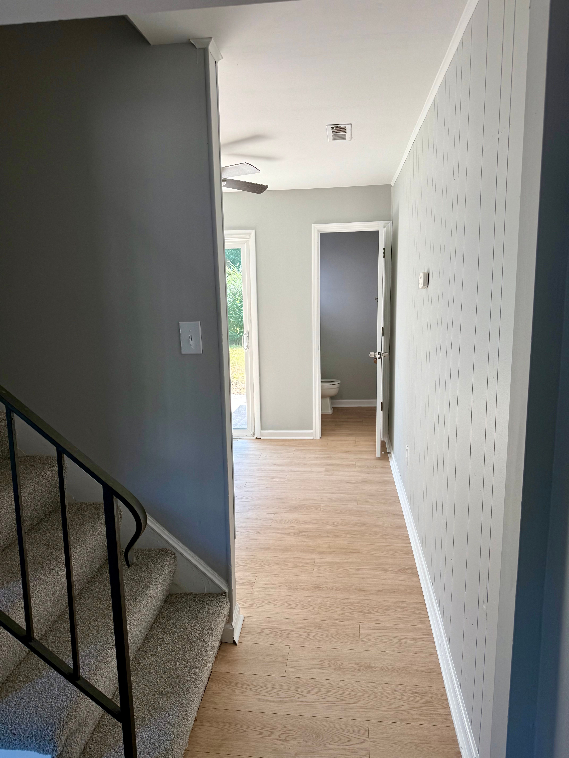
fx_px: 526
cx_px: 284
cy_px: 379
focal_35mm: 24
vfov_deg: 71.6
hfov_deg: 56.8
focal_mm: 6.76
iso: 64
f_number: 1.78
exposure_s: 1/176
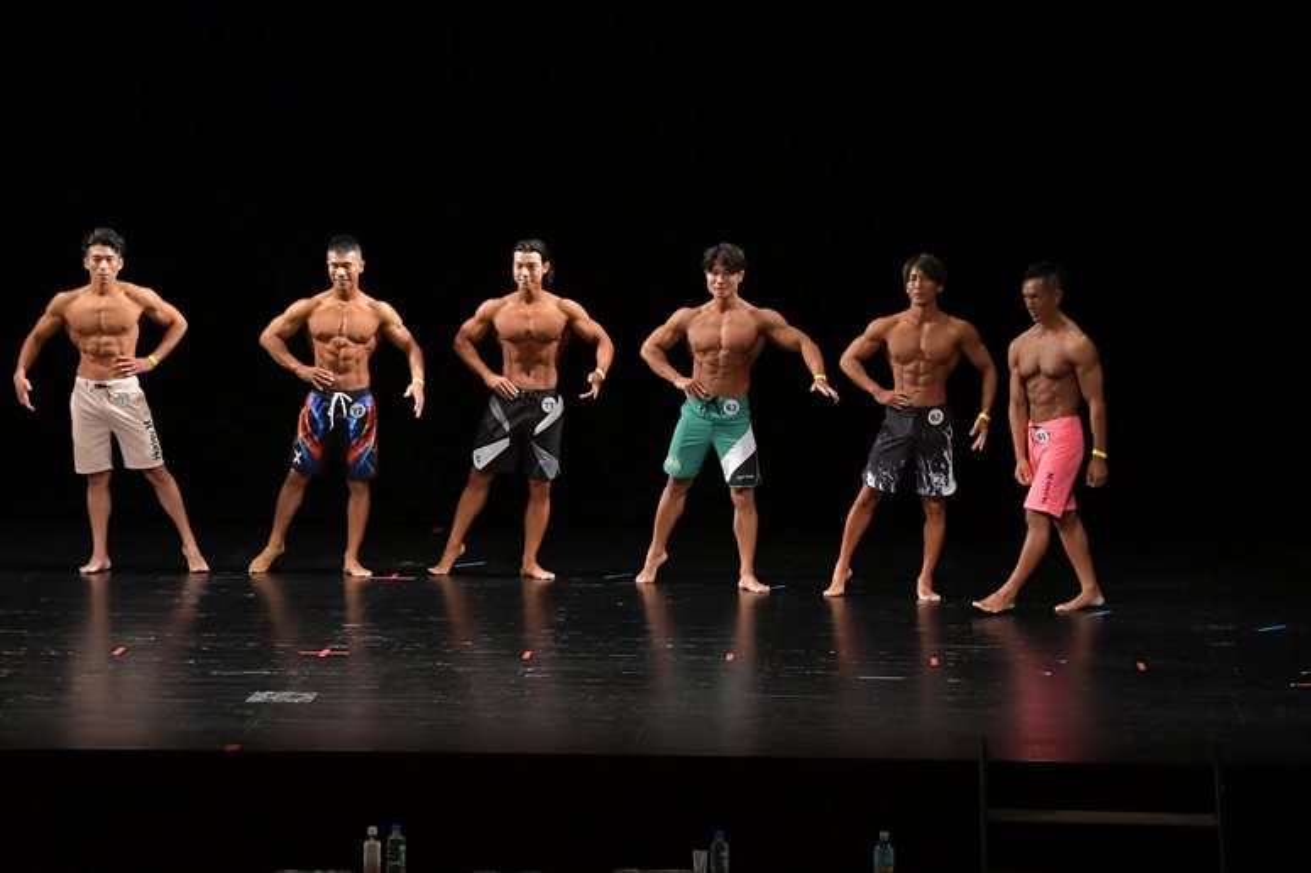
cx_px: 656
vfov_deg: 9.3
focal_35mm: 147
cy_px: 436
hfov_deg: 14.0
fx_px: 5351
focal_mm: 98
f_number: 5.6
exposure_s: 1/400
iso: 3200
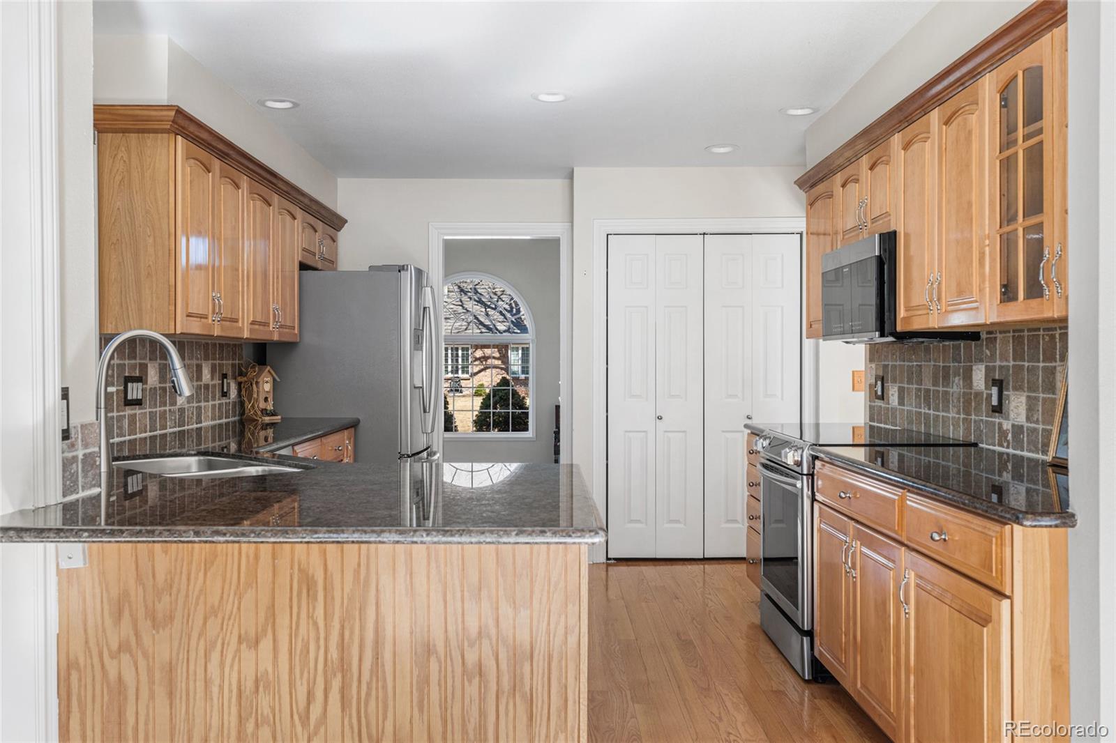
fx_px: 930
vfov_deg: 43.6
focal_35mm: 30
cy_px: 372
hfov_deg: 61.9
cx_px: 558
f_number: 8
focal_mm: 30
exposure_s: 1/8
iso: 100
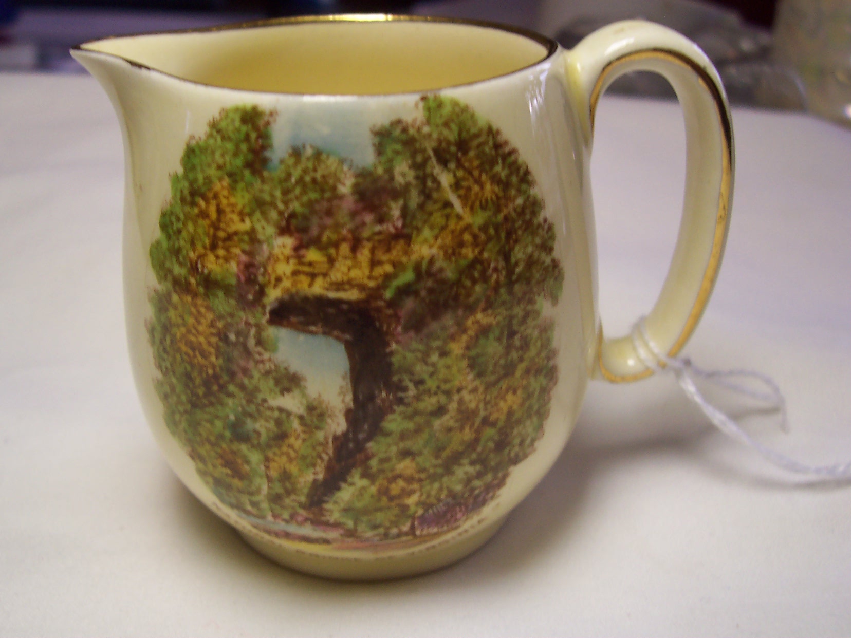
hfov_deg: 50.1
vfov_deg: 38.7
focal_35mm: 37
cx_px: 426
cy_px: 319
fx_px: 910
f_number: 2.8
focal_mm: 5.6
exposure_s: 1/60
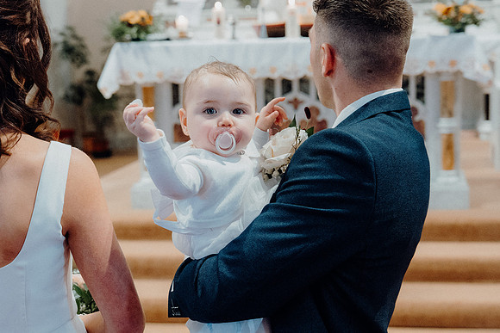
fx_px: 917
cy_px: 166
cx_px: 250
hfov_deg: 30.5
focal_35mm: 66
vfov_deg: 20.6
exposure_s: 1/160
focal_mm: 44
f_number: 3.5
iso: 4000
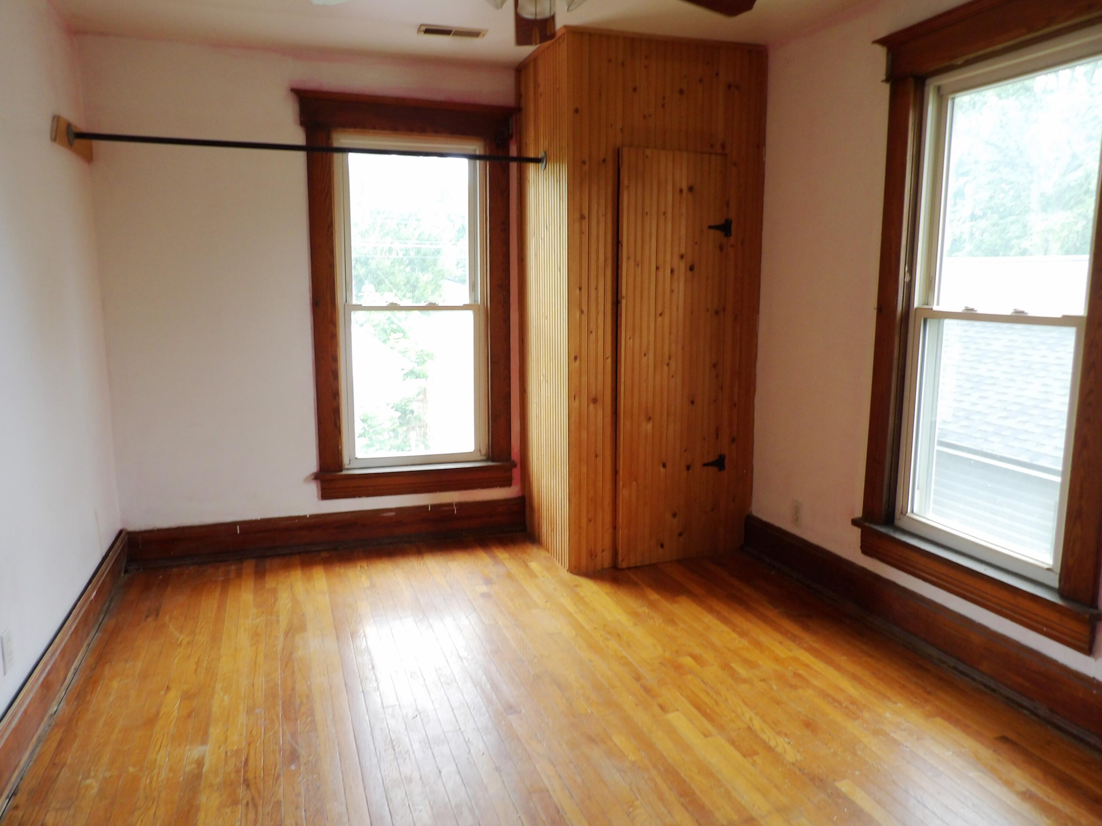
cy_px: 413
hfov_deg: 71.6
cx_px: 551
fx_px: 764
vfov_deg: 56.8
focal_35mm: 24
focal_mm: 4.3
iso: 100
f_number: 3.2
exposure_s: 1/44
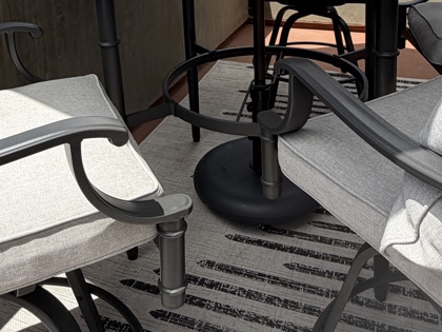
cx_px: 209
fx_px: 511
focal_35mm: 40
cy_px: -1
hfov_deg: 46.8
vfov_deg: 33.0
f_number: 2.2
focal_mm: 2.22
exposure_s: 1/770
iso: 25
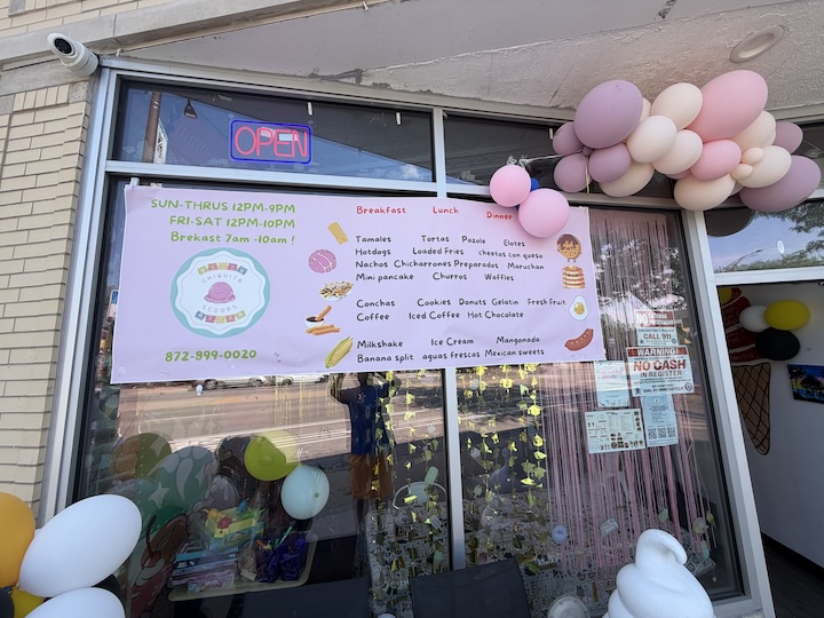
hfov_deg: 102.1
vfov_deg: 85.7
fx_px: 333
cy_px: 309
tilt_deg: +8.5
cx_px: 412
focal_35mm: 14
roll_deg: +1.7
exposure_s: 1/502
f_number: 2.2
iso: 50
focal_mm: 2.22
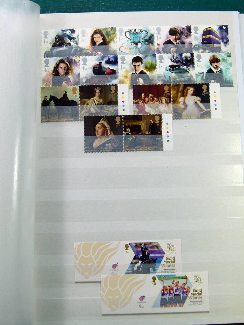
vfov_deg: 51.4
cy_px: 162
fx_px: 338
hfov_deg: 39.7
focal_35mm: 36
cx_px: 122
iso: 100
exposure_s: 1/100
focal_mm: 6.5
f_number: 4
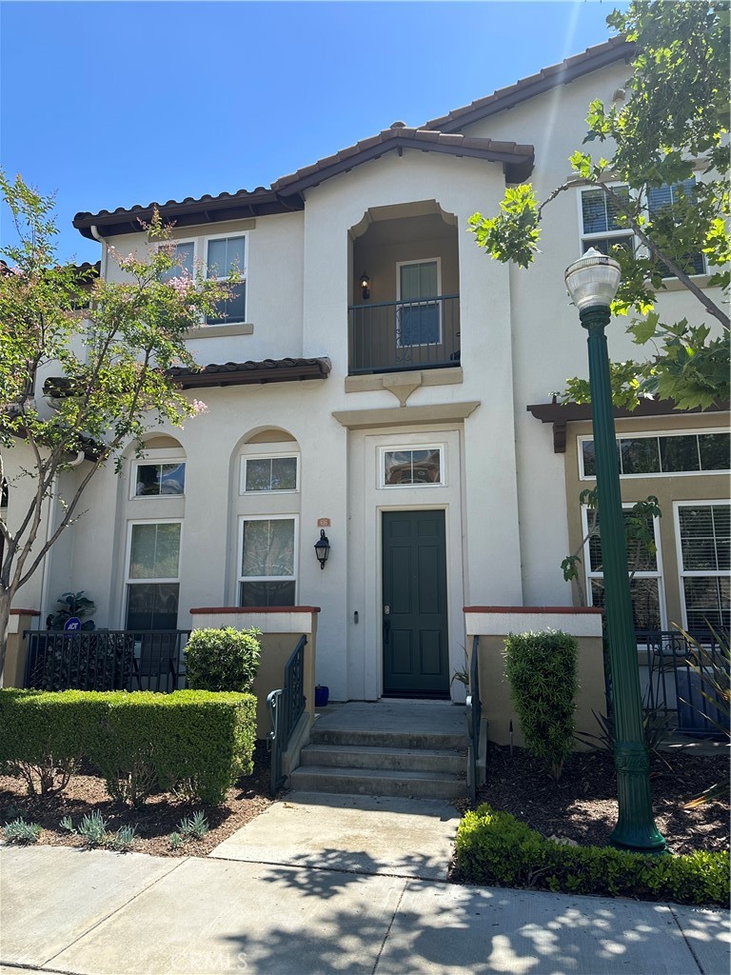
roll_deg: +0.7
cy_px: 488
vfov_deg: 71.6
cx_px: 366
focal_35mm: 24
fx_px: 676
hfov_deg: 56.8
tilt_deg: +12.6
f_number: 1.78
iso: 80
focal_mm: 6.86
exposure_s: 1/2155
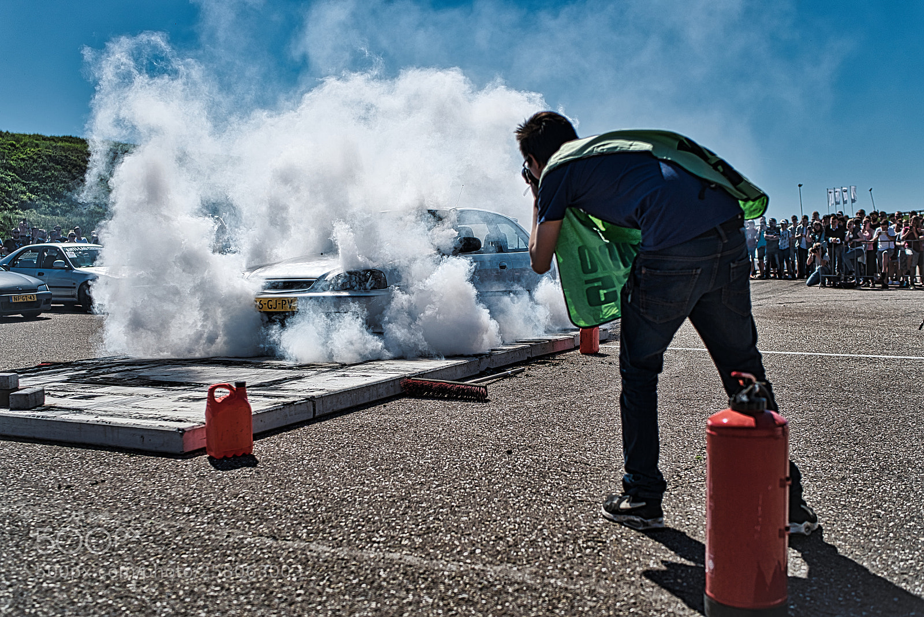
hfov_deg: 54.4
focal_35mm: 35
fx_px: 899
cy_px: 308
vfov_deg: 37.9
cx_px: 462
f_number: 2.8
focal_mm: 35
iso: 100
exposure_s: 1/1600
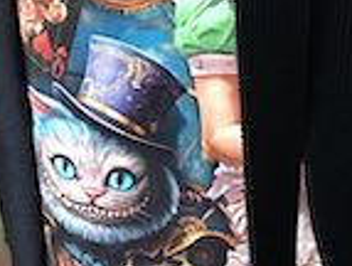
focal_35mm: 255
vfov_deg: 5.8
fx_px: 2600
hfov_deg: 7.6
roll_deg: +0.5
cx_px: 591
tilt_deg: -23.6
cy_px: 38
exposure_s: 1/30
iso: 125
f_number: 2.8
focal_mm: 6.6
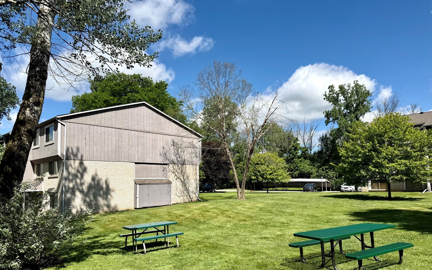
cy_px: 162
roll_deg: +1.1
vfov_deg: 47.3
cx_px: 218
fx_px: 306
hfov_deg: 70.4
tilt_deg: +4.1
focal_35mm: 26
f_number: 1.78
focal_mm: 6.76
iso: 80
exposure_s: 1/4975
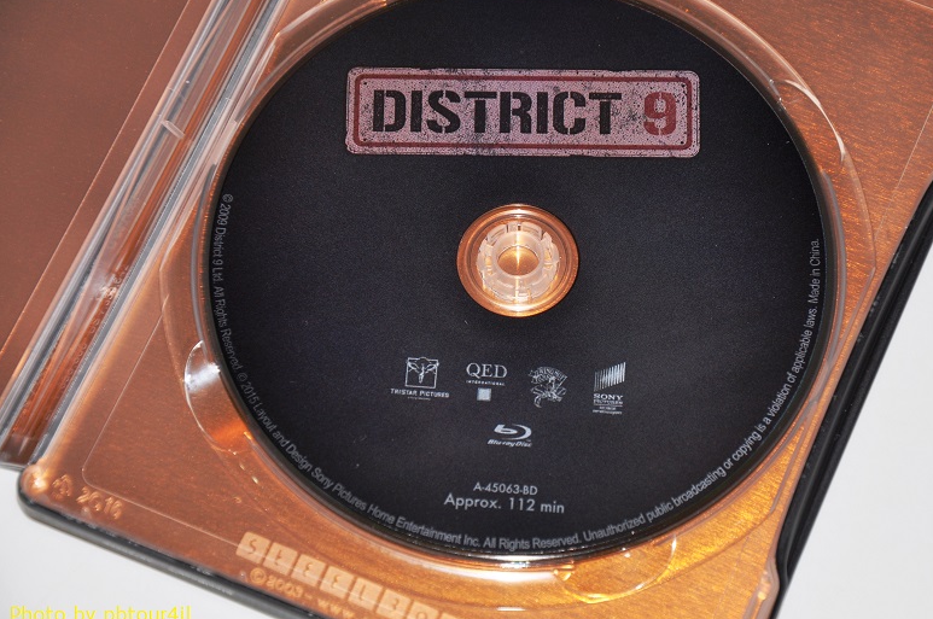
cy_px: 288
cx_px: 508
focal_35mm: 142
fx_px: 3663
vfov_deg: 9.7
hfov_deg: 14.5
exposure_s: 1/30
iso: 200
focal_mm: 85
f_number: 5.6
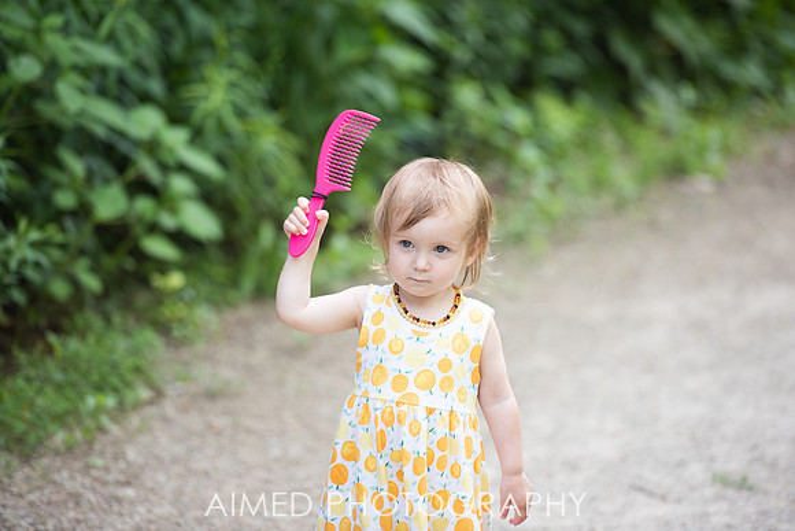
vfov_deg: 6.9
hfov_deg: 10.3
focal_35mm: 200
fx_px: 4417
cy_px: 266
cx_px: 398
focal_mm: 200
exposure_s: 1/400
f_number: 3.2
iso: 400
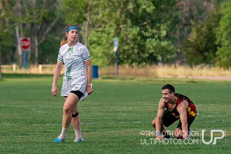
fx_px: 3415
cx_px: 103
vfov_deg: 2.6
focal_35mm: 532
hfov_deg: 3.9
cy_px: 60
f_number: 4
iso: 800
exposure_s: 1/6400
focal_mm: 200
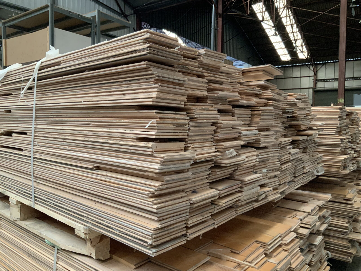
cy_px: 136
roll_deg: -0.7
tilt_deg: -3.6
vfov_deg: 48.2
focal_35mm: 29
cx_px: 180
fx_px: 302
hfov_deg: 61.7
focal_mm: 3
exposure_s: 1/60
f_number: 1.8
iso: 200
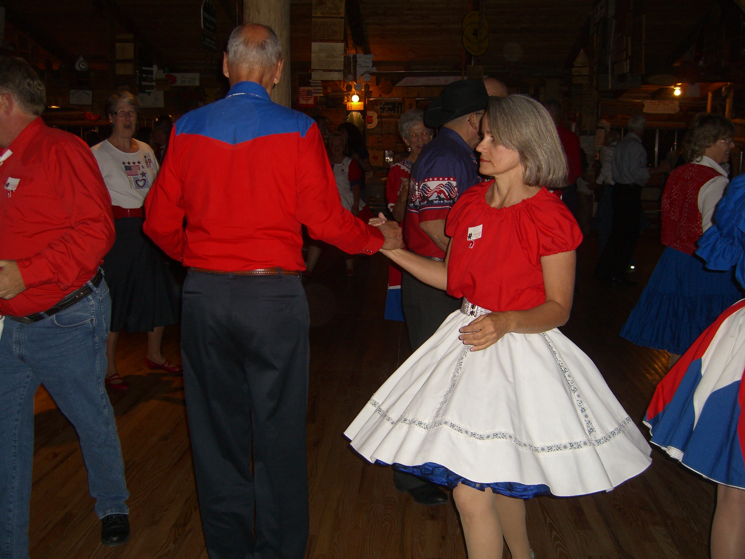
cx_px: 372
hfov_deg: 49.0
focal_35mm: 38
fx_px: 818
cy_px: 280
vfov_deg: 37.7
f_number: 2.8
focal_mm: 7.9
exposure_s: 1/60
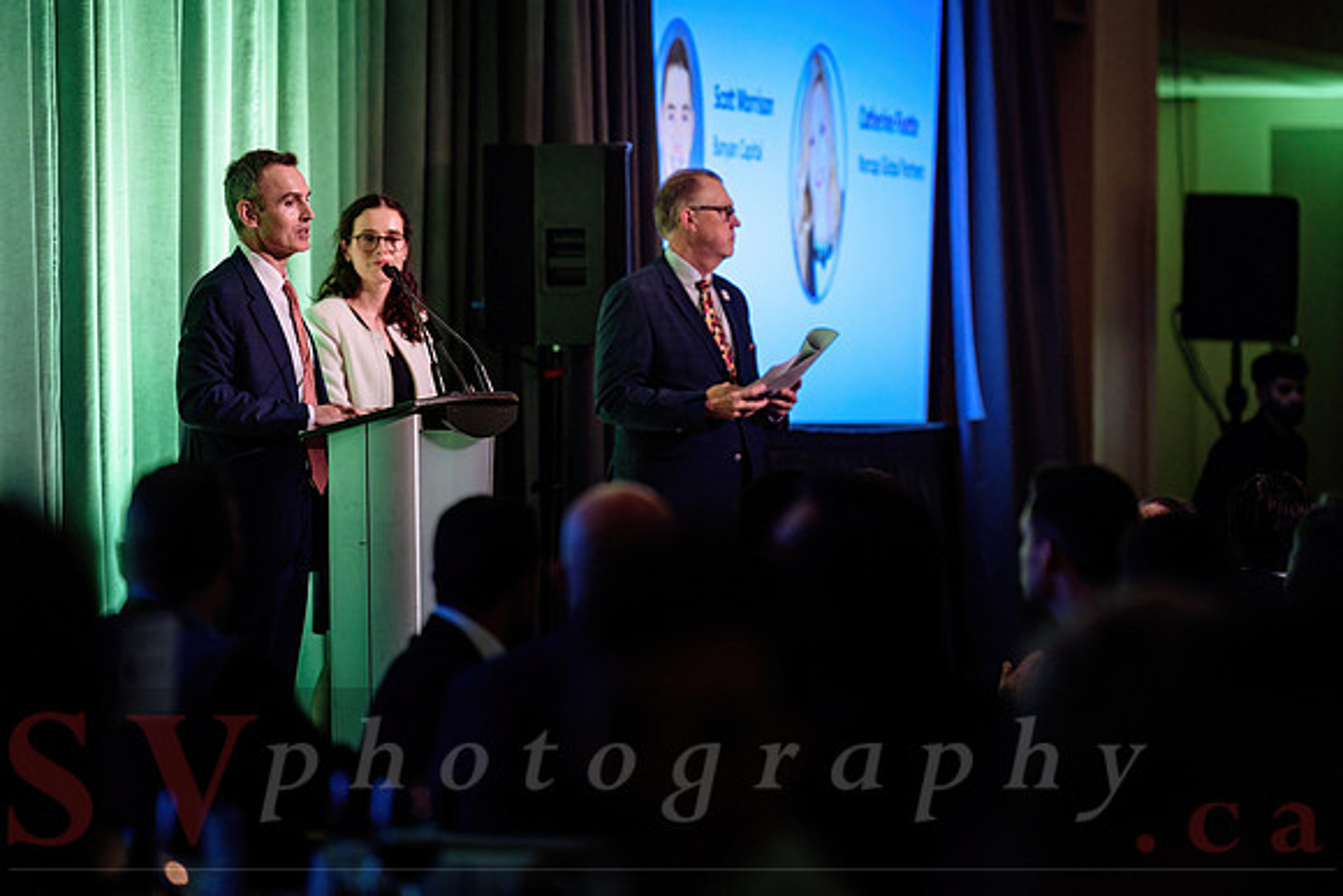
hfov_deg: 9.1
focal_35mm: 226
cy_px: 394
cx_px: 672
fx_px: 8442
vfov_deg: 6.1
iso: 1250
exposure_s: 1/200
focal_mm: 200
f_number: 3.5
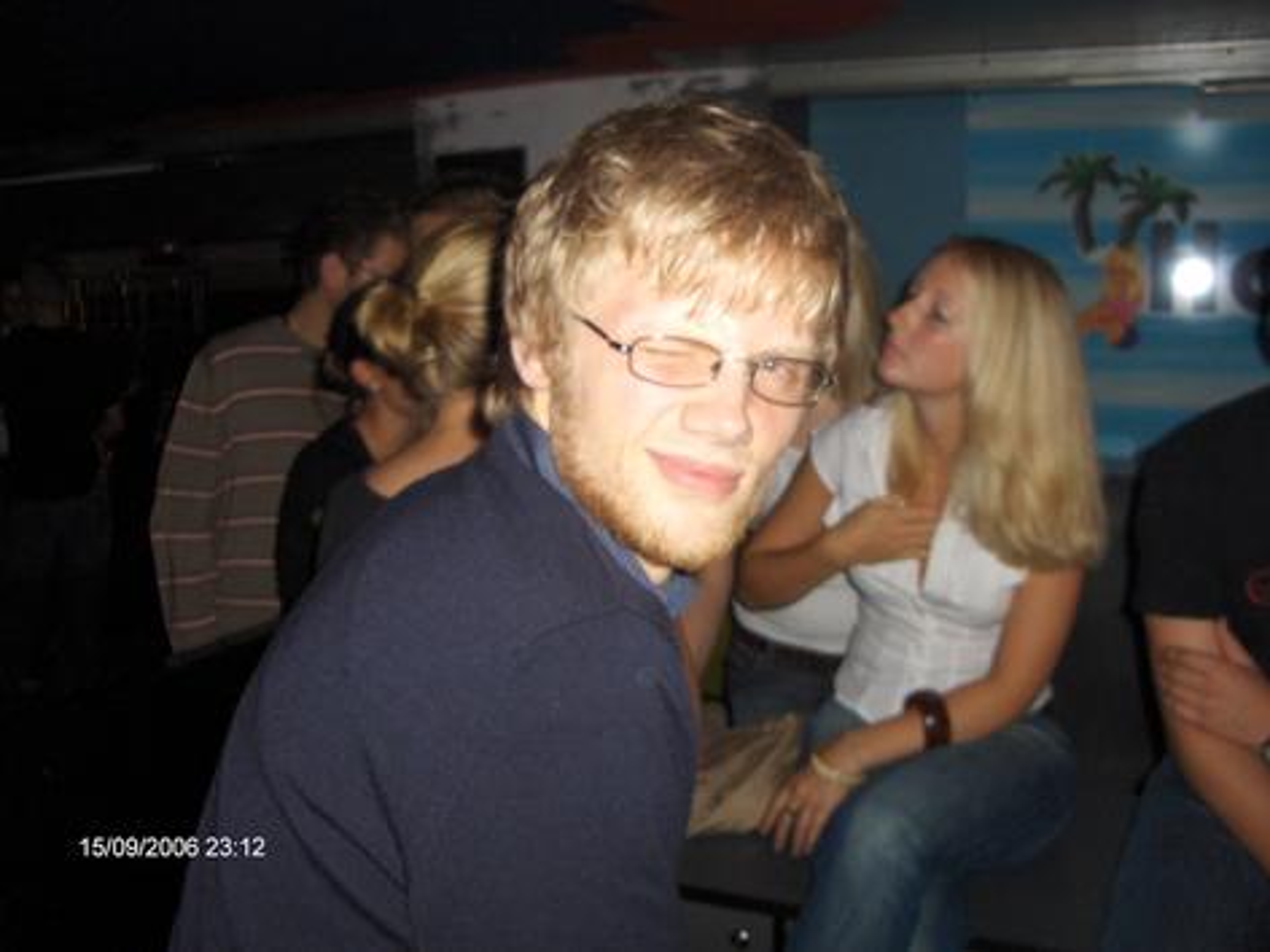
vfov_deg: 40.7
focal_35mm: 35
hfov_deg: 52.6
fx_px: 1284
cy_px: 476
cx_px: 635
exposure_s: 1/60
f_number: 2.6
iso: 100
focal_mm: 5.8
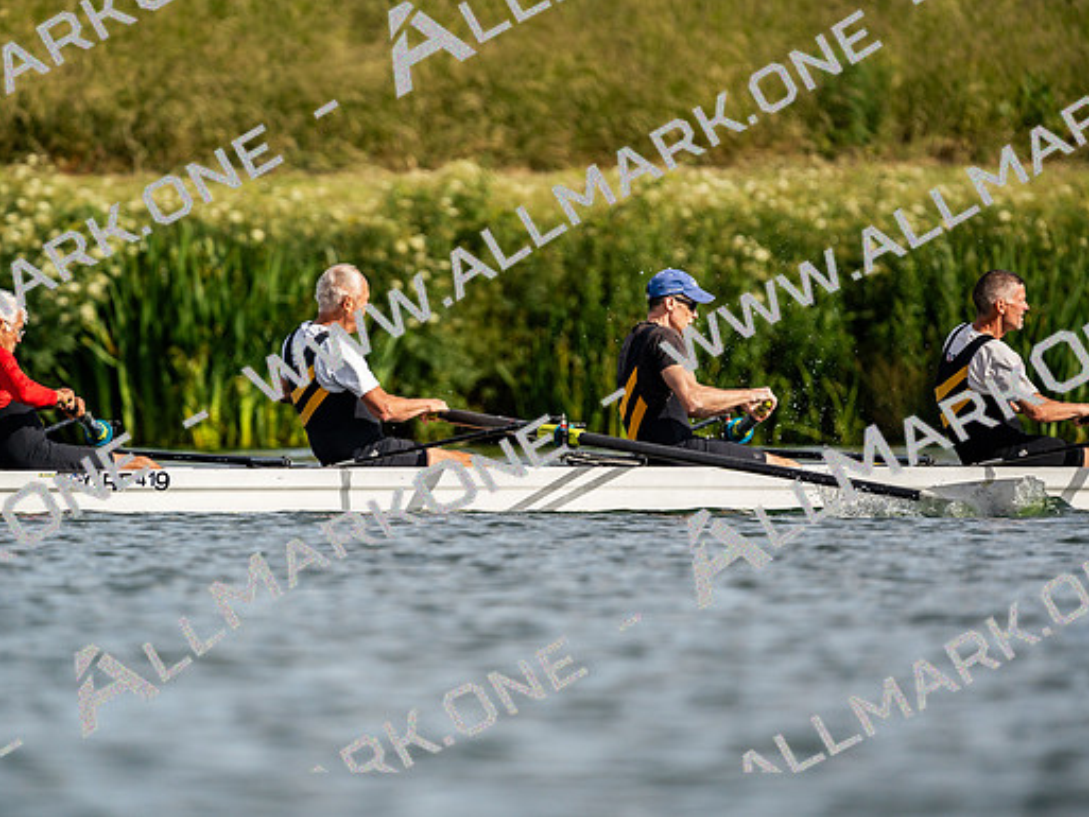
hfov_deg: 3.0
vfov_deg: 2.3
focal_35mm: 652
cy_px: 408
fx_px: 20516
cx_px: 505
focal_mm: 600
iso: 250
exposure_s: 1/2000
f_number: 6.3
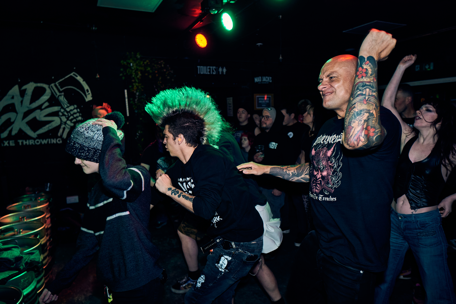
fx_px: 304
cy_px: 152
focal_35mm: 24
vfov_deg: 53.1
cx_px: 228
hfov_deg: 73.7
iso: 320
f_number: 1.8
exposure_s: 1/200
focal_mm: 16
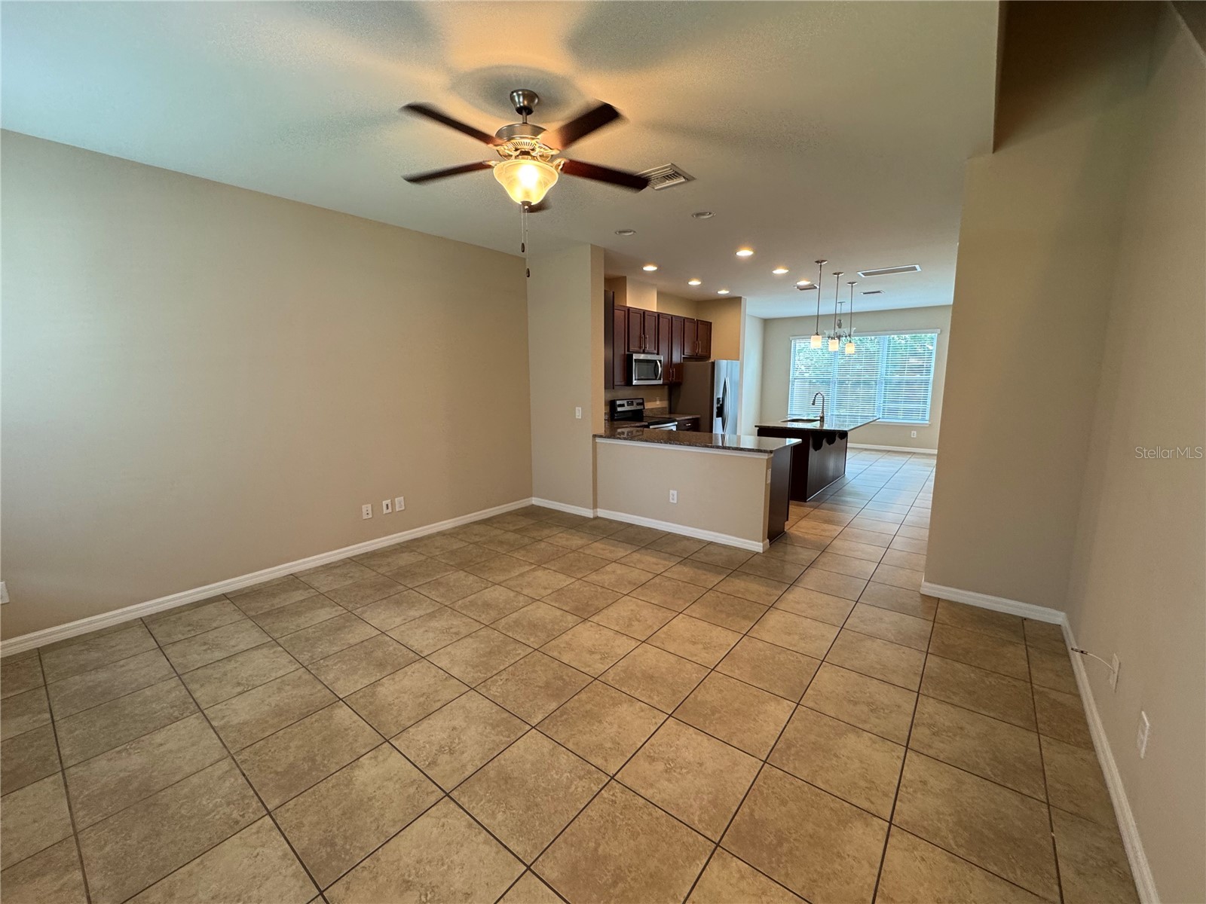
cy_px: 452
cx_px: 603
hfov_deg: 102.1
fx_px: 488
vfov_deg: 85.7
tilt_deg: -9.7
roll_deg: +0.5
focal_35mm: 14
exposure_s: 1/60
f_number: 2.2
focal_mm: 2.22
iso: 200
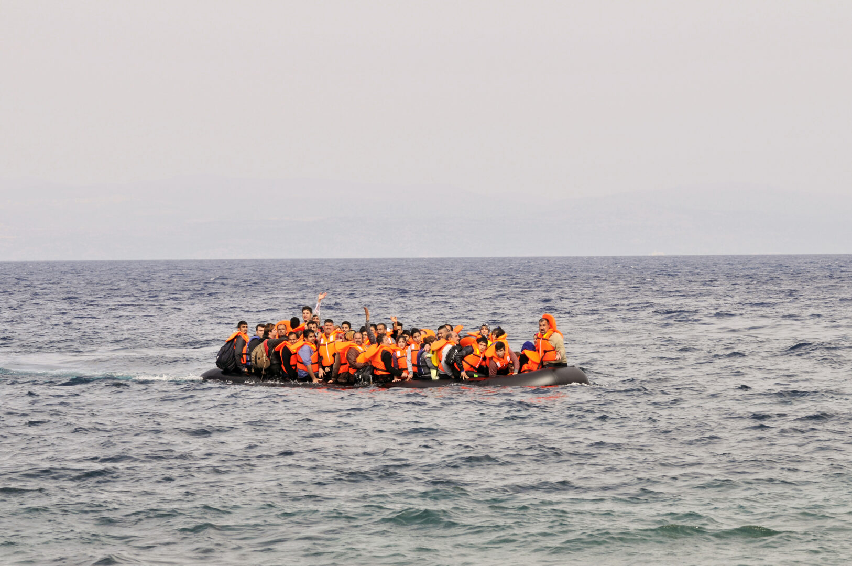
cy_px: 283
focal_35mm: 158
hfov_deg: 13.1
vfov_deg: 8.7
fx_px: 3723
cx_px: 426
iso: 200
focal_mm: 105
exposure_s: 1/320
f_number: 9
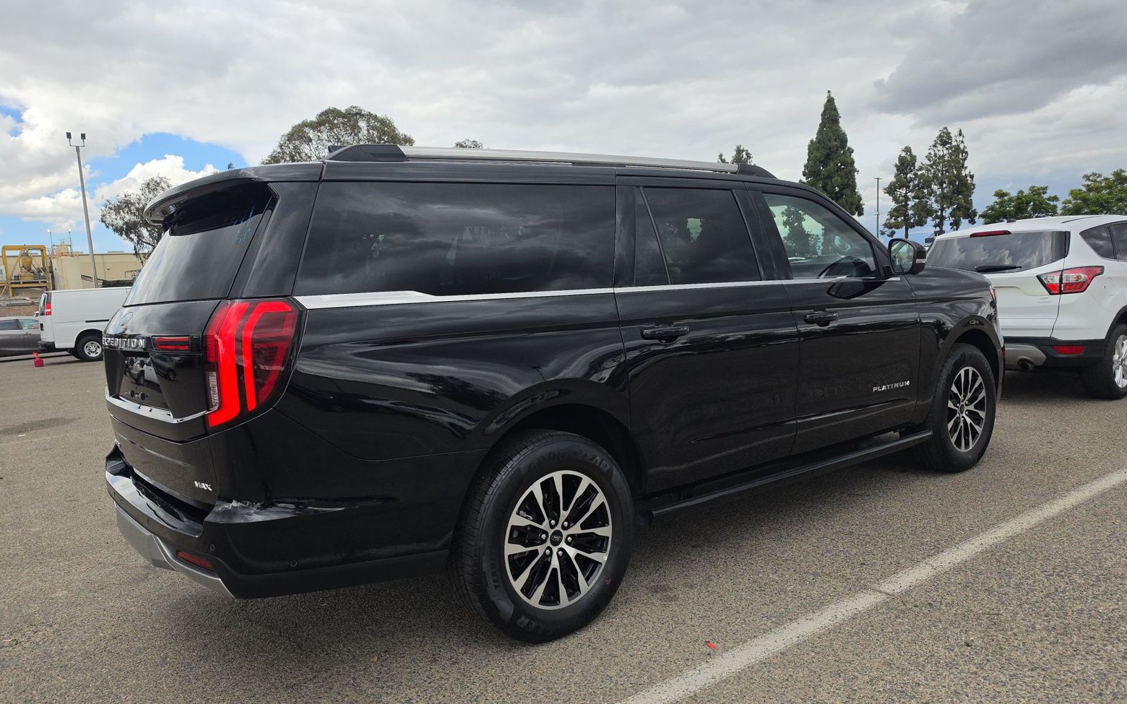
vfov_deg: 49.2
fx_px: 768
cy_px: 380
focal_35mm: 25
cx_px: 554
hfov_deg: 72.5
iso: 64
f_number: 1.4
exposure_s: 1/4765
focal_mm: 6.5
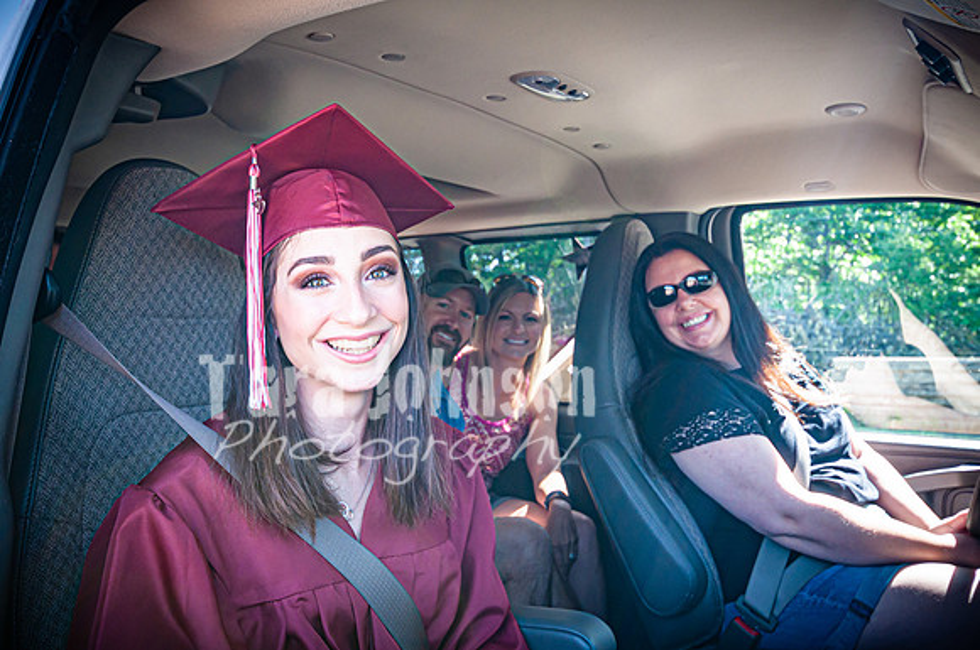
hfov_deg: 62.0
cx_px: 490
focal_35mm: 30
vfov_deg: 43.5
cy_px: 325
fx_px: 816
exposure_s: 1/125
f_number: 5.6
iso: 250
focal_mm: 20
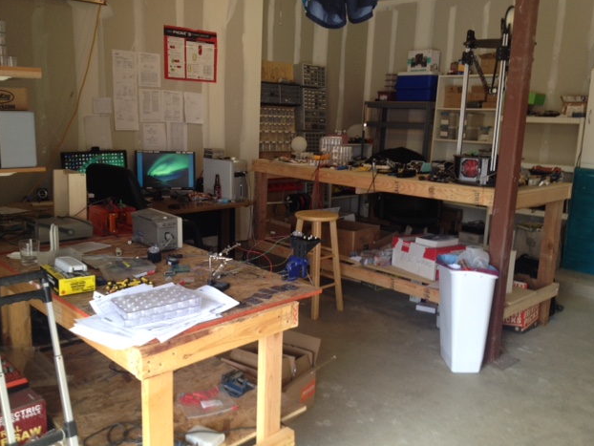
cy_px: 224
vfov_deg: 39.7
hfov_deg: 51.3
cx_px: 300
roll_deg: -2.3
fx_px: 618
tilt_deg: -12.1
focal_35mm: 36
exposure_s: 1/20
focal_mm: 4.28
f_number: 2.4
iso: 50
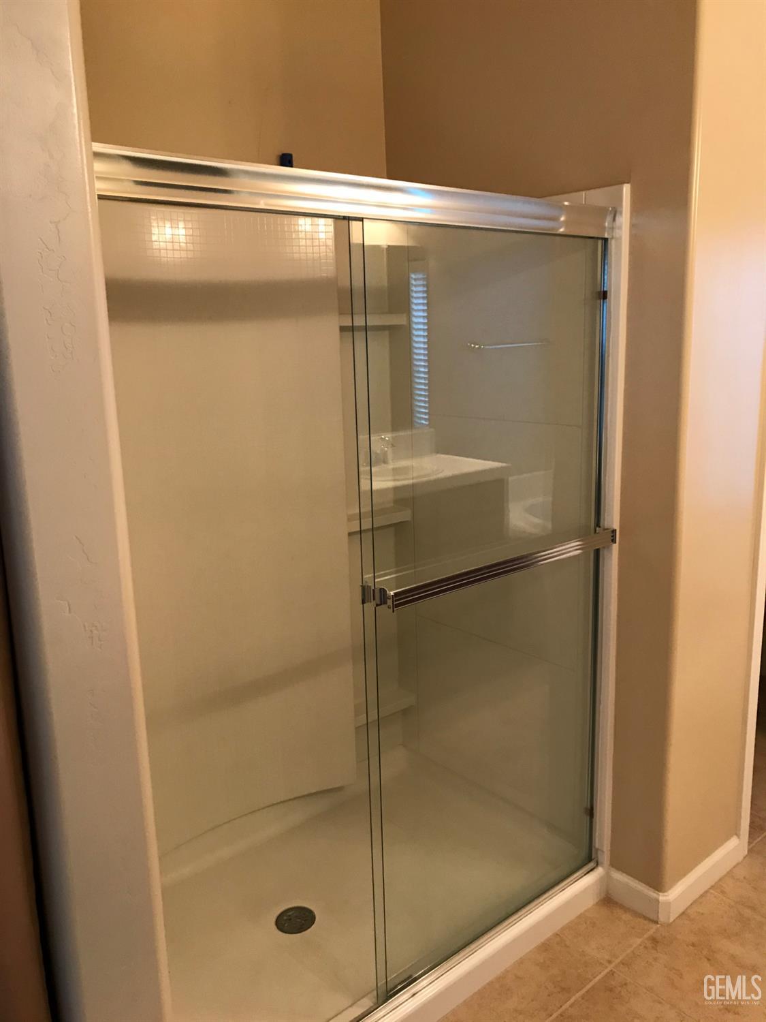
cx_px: 383
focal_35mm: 28
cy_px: 511
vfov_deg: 63.4
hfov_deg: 49.7
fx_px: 826
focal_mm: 3.99
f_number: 1.8
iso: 50
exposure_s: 1/15
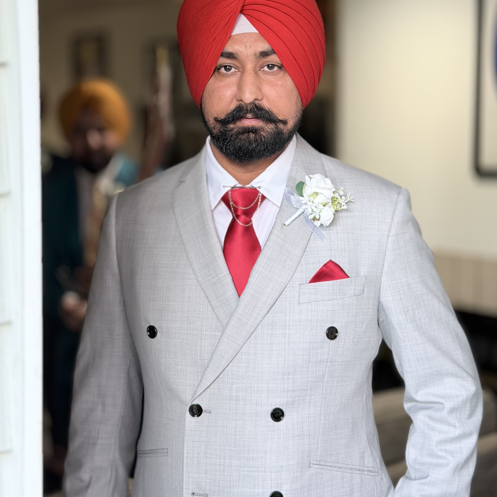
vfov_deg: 28.4
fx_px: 975
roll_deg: +0.1
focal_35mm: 60
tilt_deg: -3.7
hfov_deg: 28.6
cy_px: 168
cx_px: 251
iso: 80
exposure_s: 1/60
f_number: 1.78
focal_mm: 6.76
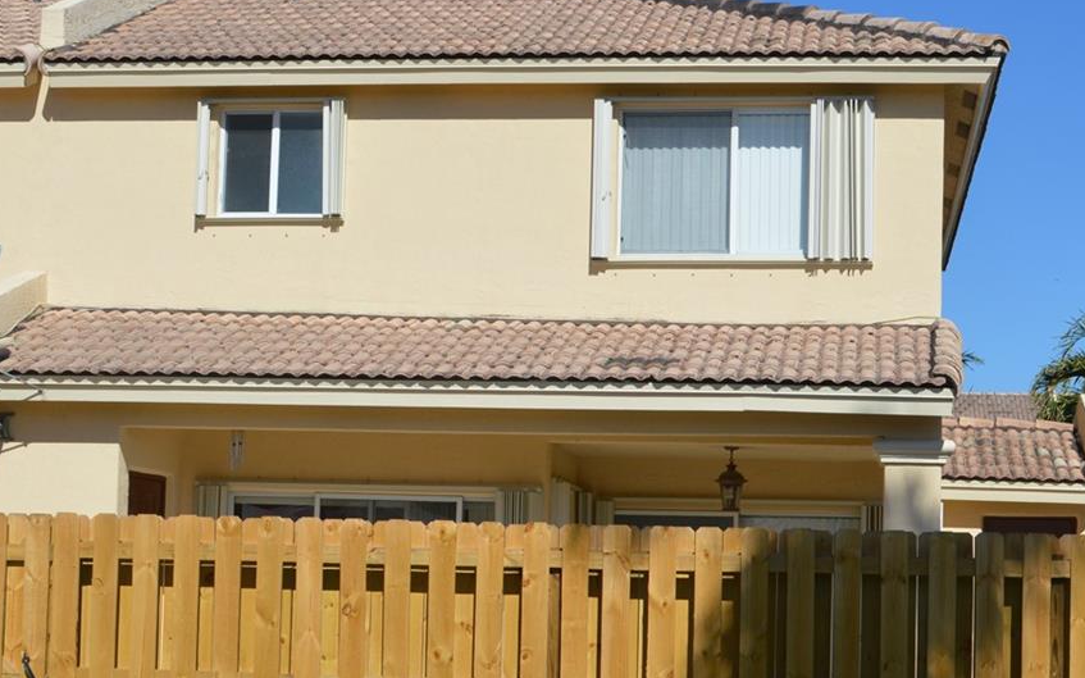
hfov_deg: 27.5
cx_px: 524
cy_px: 439
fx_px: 2217
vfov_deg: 17.3
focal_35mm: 75
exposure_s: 1/320
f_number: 9
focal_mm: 26
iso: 100
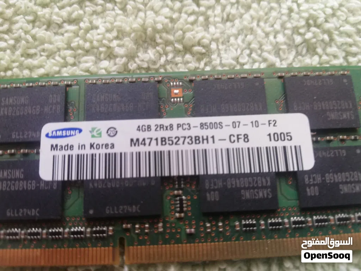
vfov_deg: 53.1
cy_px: 136
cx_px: 180
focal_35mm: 26
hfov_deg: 67.3
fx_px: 271
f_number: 2.2
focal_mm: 3.81
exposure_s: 1/33.3
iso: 160
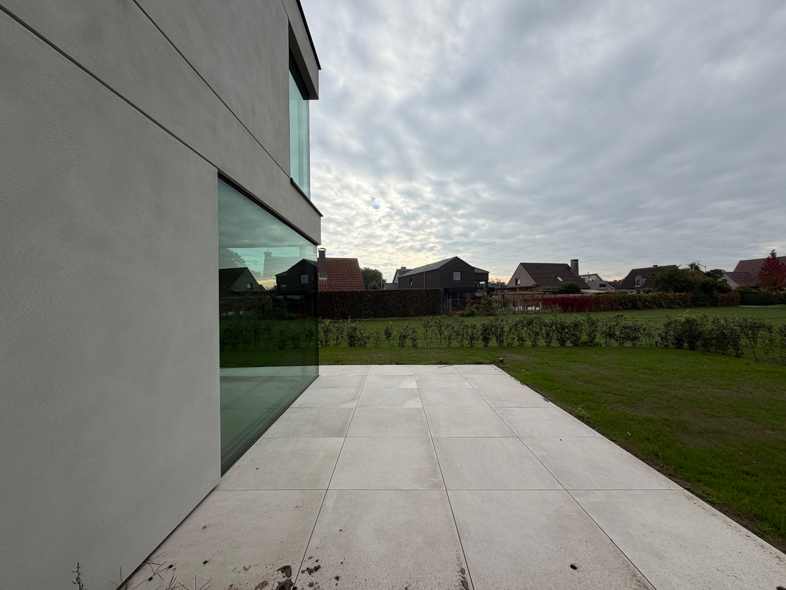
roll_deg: +1.3
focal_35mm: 14
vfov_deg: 85.7
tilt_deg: +0.7
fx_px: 318
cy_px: 295
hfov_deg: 102.1
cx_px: 393
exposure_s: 1/770
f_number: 2.2
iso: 25
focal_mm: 2.22
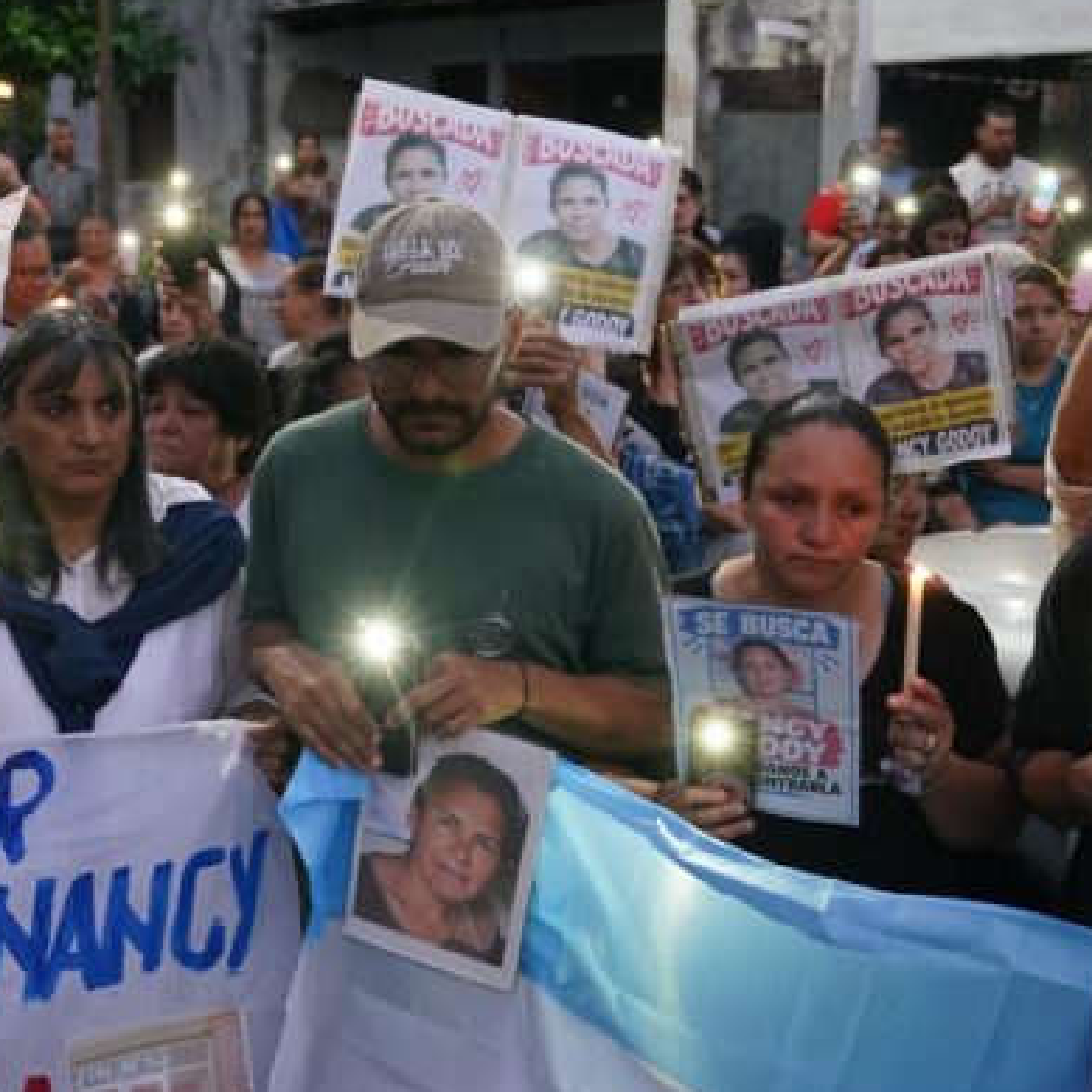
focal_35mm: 38
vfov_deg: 43.9
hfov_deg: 43.6
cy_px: 545
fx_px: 1356
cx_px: 421
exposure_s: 1/80
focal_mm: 29
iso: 2500
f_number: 4
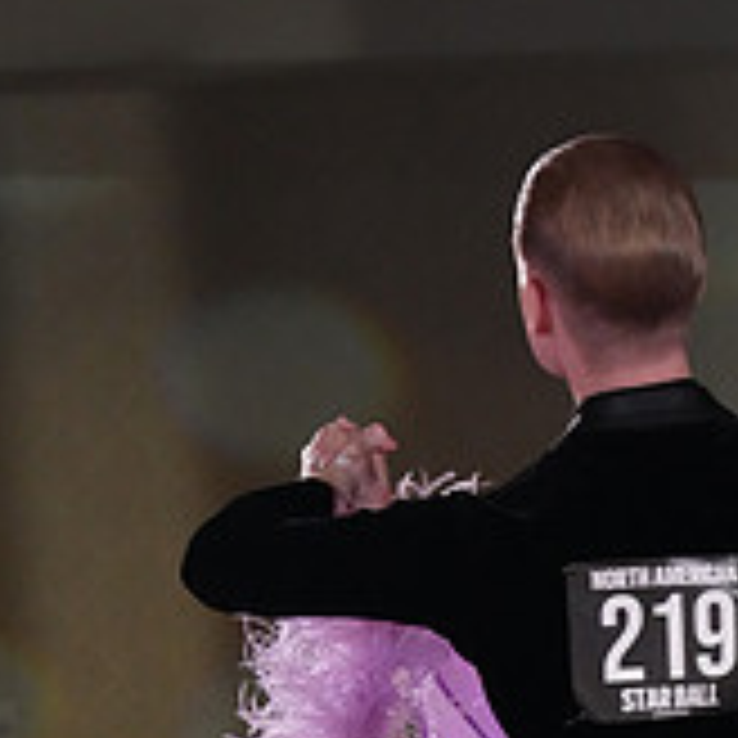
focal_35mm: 316
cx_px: 821
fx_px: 7622
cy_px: 1022
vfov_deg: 5.5
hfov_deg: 5.5
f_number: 6.3
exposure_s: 1/400
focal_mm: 105
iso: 8000
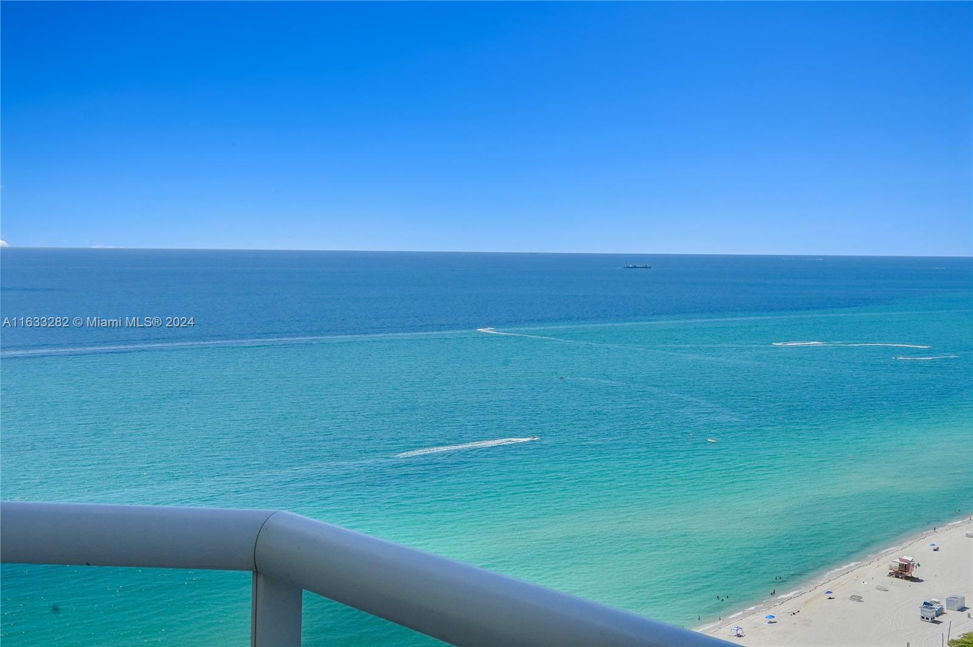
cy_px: 324
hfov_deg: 43.6
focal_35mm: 45
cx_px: 486
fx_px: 1215
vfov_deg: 29.8
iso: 640
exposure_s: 1/2000
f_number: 16
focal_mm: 30
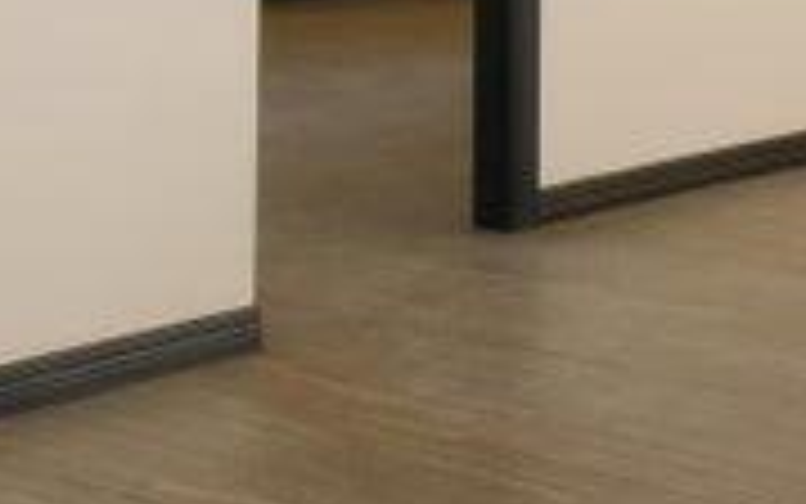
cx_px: 1650
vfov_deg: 11.0
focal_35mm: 113
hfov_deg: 14.8
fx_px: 2483
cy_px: -342
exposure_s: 1/80
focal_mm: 7
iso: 200
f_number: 7.1
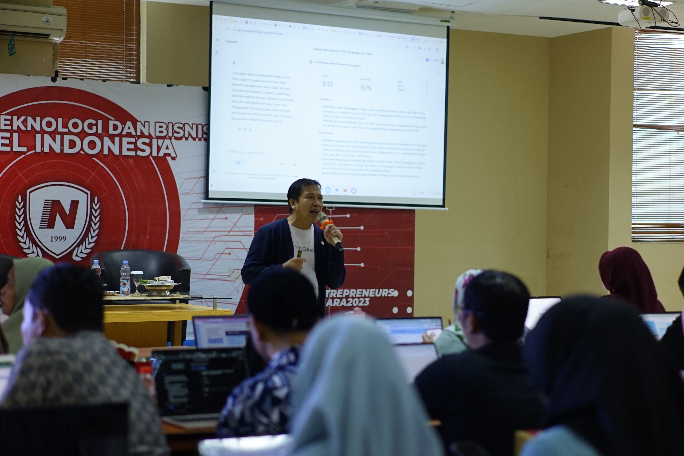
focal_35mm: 75
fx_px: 1425
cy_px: 228
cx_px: 342
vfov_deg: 18.2
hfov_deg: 27.0
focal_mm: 50
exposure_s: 1/100
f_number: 1.8
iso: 800
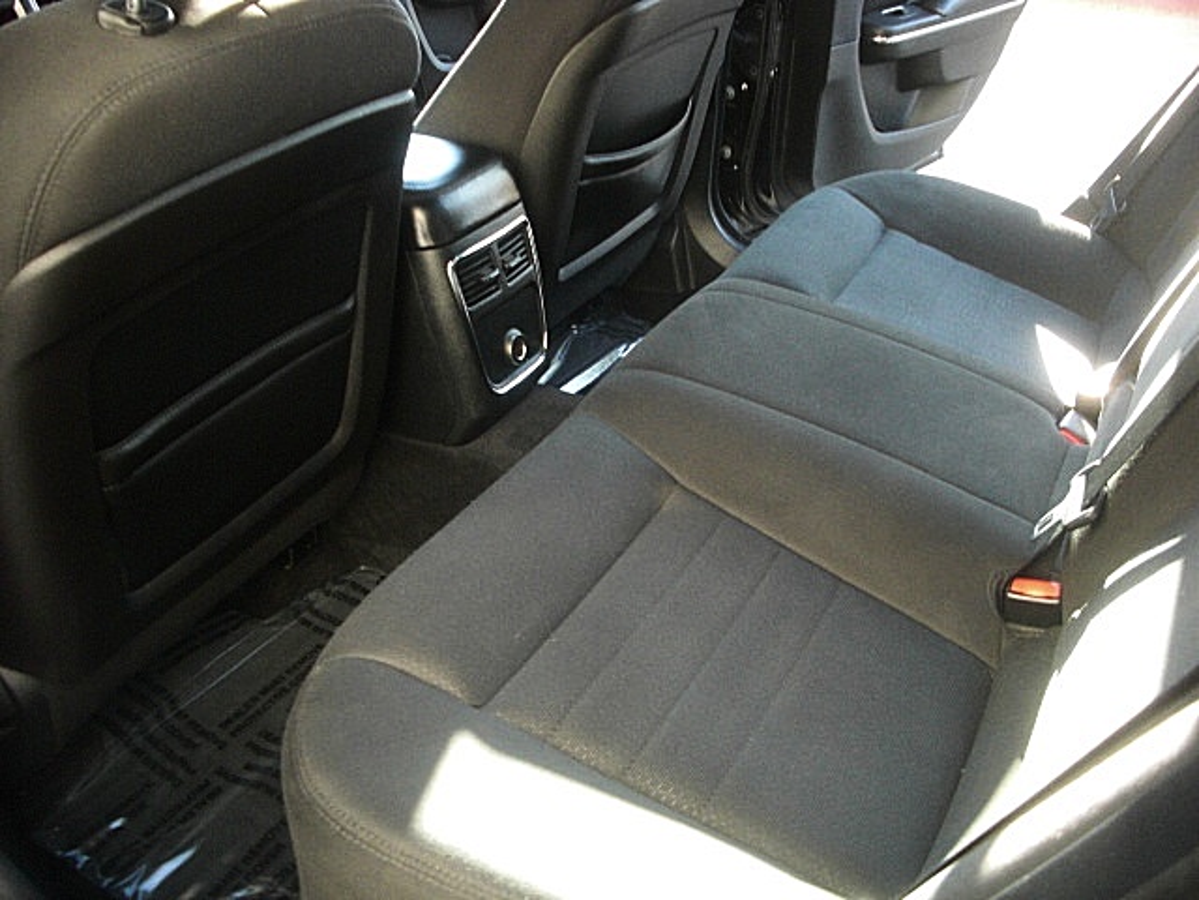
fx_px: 1247
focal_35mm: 36
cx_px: 600
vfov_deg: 39.7
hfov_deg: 51.4
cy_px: 450
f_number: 2.8
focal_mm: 6.3
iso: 400
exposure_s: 1/100
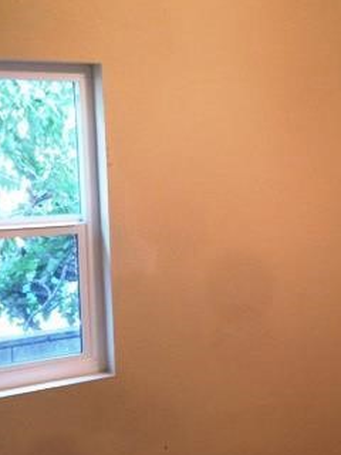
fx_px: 867
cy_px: 247
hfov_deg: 21.6
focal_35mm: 66
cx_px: 330
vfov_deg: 29.4
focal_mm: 4.12
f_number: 2.4
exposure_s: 1/20
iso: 160
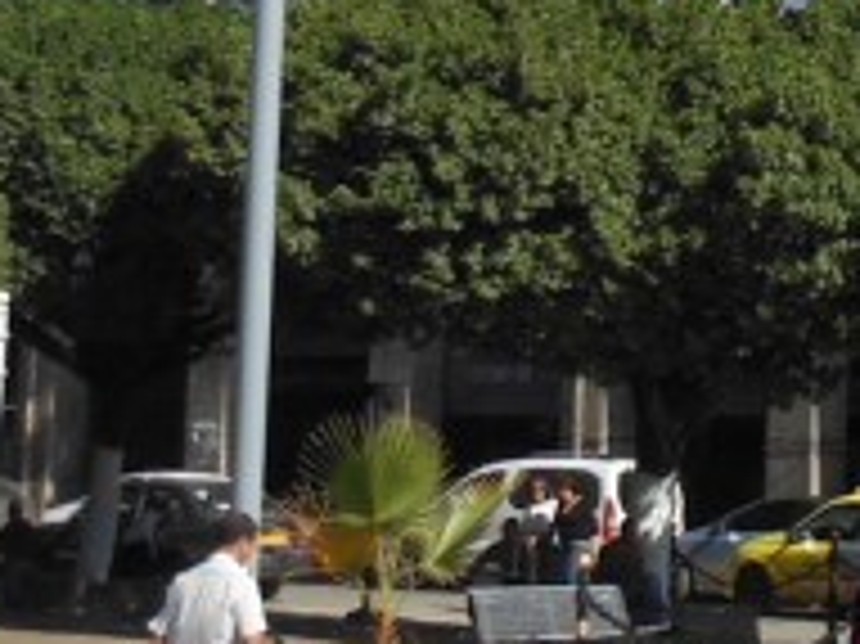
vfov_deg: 8.0
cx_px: 1049
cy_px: -694
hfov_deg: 11.0
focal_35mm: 177
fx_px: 4395
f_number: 4
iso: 80
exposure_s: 1/800
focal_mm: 5.9
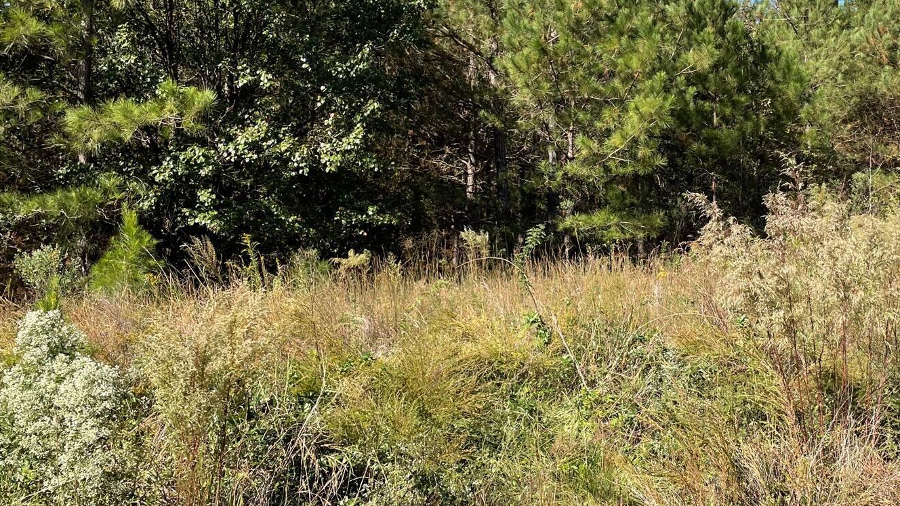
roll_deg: -0.3
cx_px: 609
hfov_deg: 46.5
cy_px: 177
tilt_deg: +3.6
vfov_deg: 27.6
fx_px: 1026
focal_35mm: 43
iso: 32
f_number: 1.6
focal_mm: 4.2
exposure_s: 1/1595
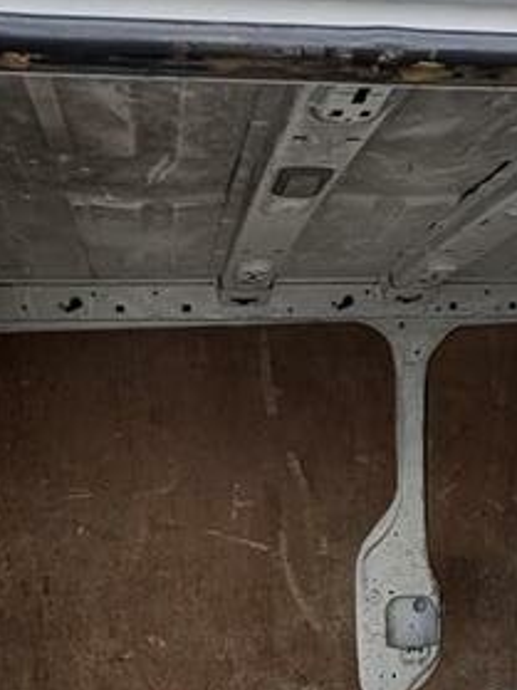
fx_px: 897
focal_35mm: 45
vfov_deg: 39.2
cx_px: 307
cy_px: 618
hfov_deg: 32.1
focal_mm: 2.22
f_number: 2.2
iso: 80
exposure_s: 1/136
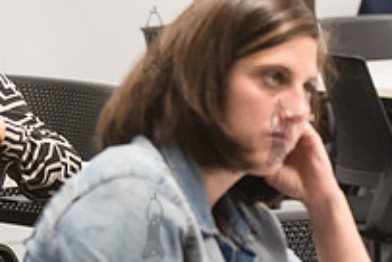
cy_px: 115
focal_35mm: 273
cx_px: -136
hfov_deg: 7.4
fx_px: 2977
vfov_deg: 5.1
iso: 2500
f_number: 4
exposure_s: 1/250
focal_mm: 86
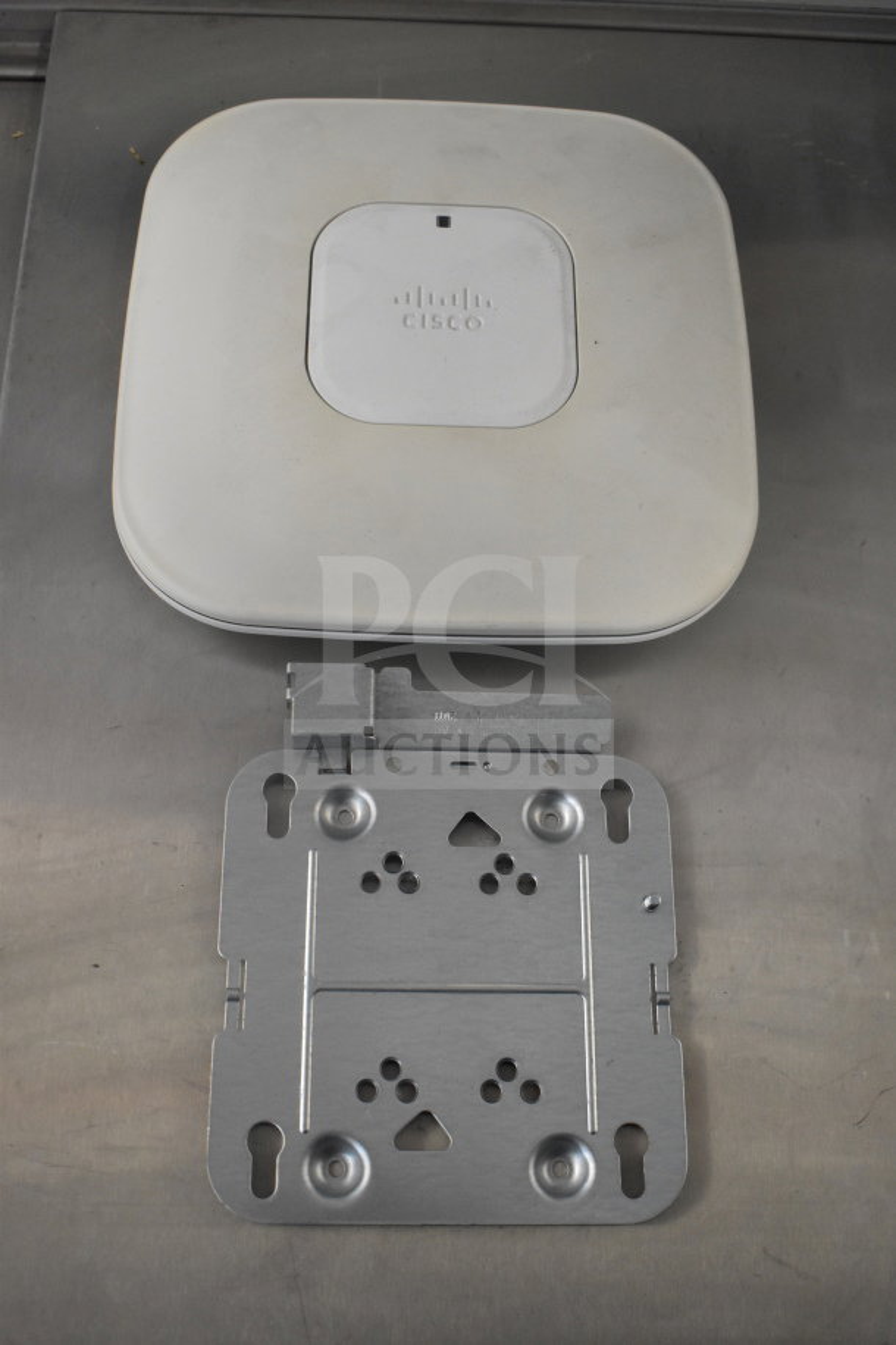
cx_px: 448
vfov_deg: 51.3
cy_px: 672
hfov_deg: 35.5
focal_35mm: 38
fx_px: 1400
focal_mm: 25
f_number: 4
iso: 2800
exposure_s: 1/40
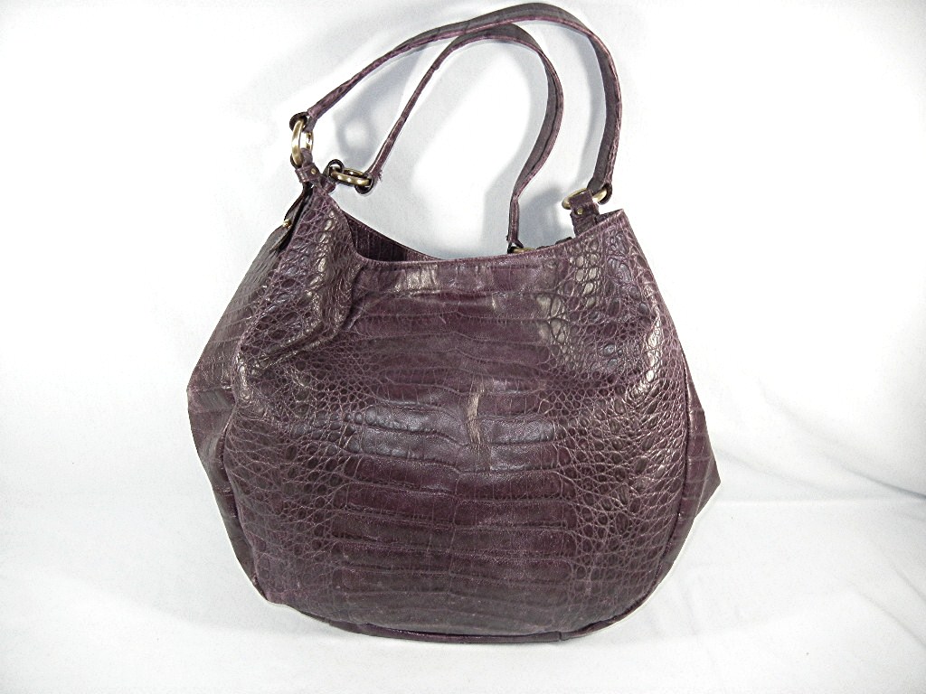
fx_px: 803
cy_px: 347
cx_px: 463
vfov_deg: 46.8
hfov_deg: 60.0
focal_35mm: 30
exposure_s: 1/30
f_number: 3.5
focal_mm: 5.4
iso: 172
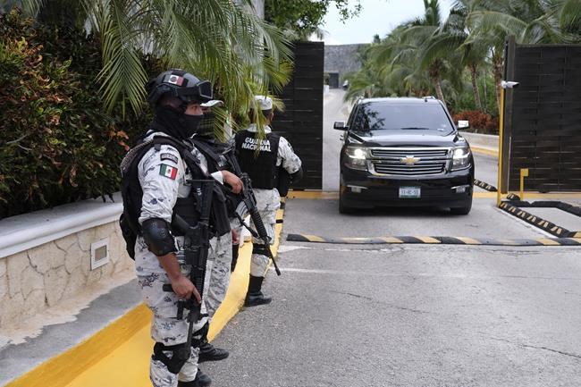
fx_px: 758
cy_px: 194
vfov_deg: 28.6
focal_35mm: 47
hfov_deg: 41.9
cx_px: 290
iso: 800
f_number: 4
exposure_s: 1/160
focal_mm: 31.5
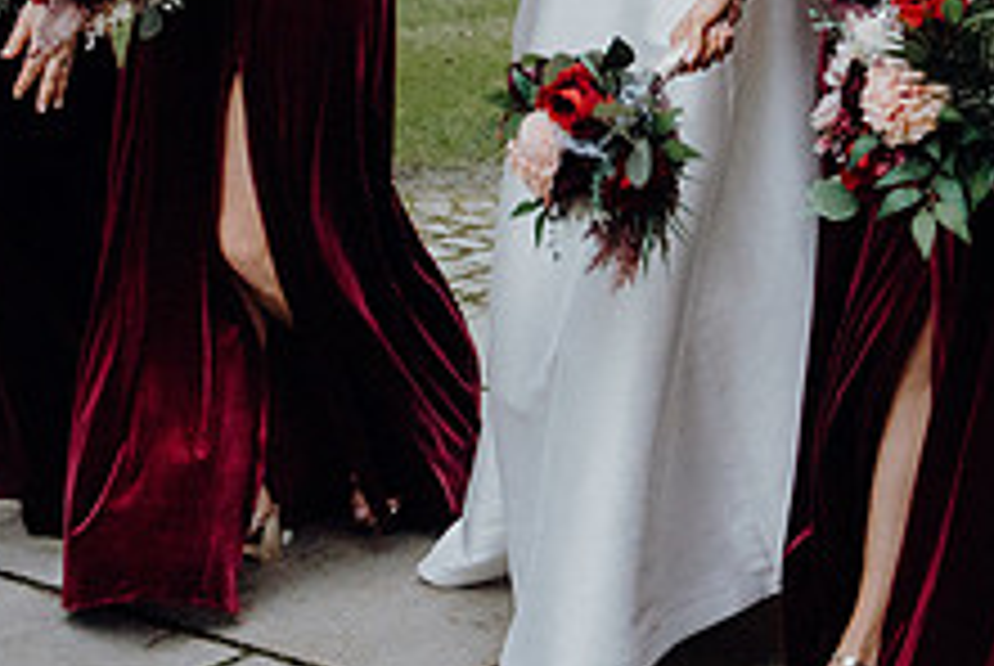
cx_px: 625
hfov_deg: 21.0
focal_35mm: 97
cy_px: -178
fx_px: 2682
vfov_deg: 13.7
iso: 5000
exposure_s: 1/200
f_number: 3.5
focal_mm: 37
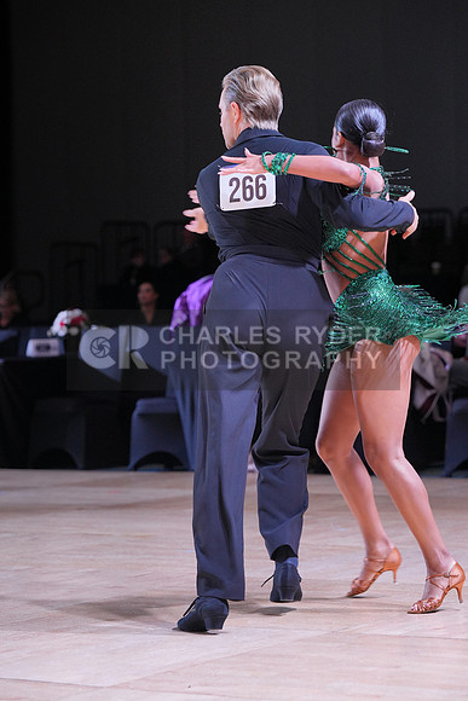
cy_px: 350
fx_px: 2377
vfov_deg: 16.8
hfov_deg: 11.2
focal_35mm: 122
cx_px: 234
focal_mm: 122
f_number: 4.5
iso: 2000
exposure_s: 1/400
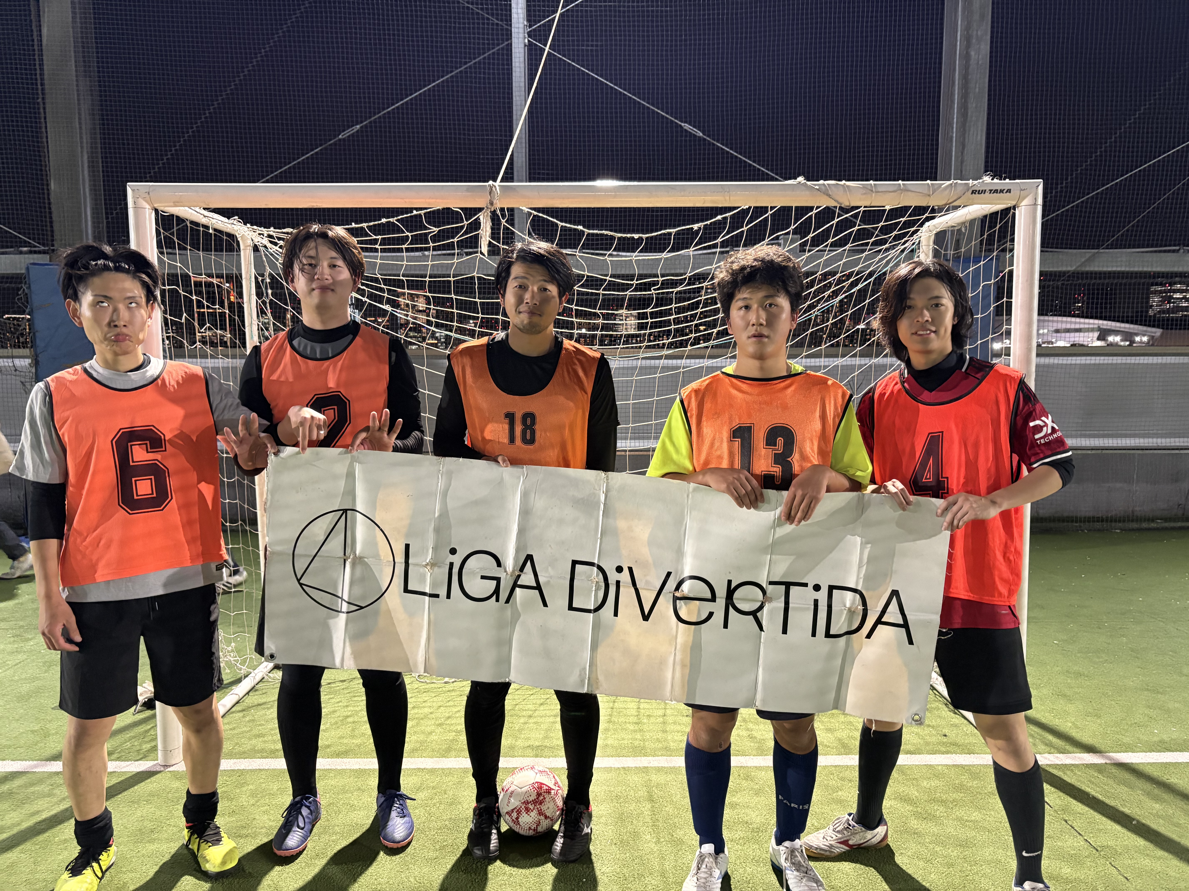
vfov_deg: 53.1
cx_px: 594
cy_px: 446
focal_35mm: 26
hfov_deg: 67.3
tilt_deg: -6.0
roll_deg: +0.8
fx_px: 893
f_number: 1.6
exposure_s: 1/50
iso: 500
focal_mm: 5.96
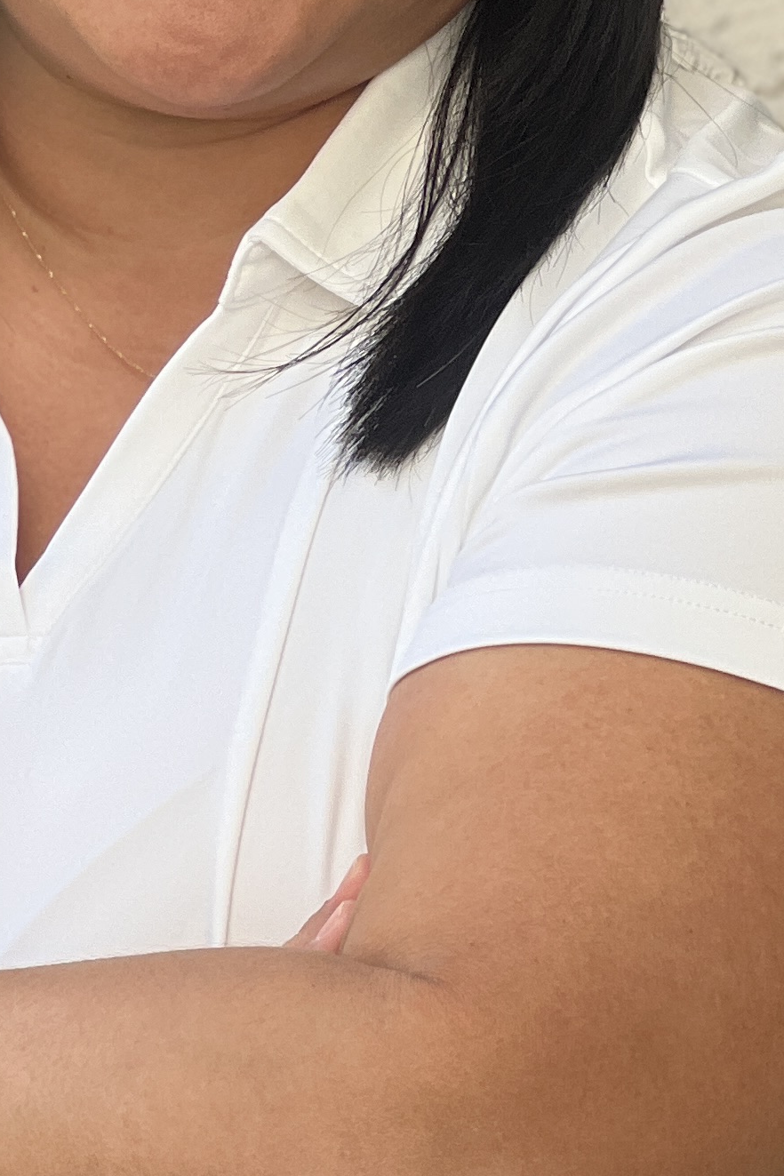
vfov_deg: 8.4
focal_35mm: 244
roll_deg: +1.0
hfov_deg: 5.6
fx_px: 7970
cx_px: 209
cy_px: -74
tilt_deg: -1.0
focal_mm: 9
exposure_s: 1/121
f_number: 2.8
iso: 32
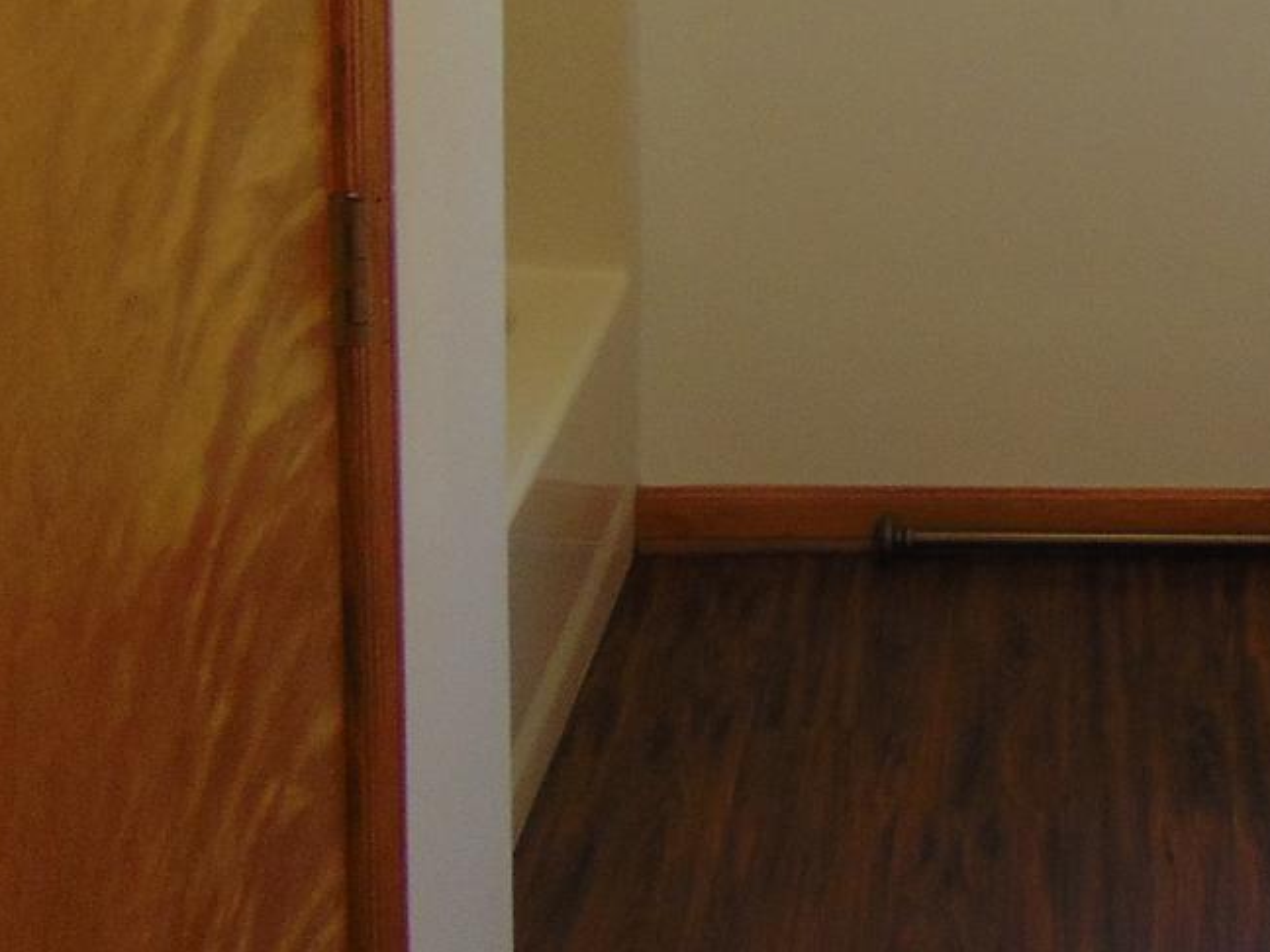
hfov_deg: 23.1
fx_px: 2898
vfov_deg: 17.8
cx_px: 1424
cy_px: -174
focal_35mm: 79
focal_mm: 4.5
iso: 100
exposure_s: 1/30
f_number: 3
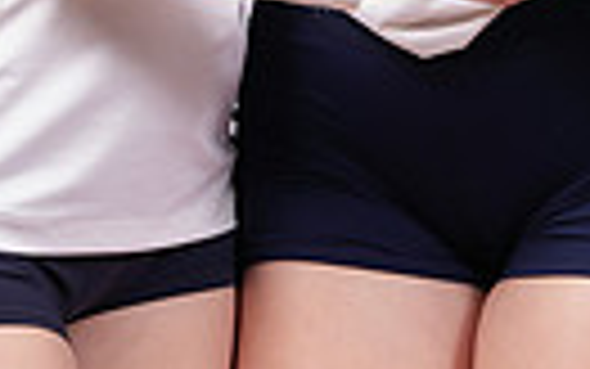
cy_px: -554
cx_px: 410
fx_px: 8365
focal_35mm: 520
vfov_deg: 2.5
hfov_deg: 4.0
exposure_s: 1/160
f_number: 10
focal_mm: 149
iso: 125
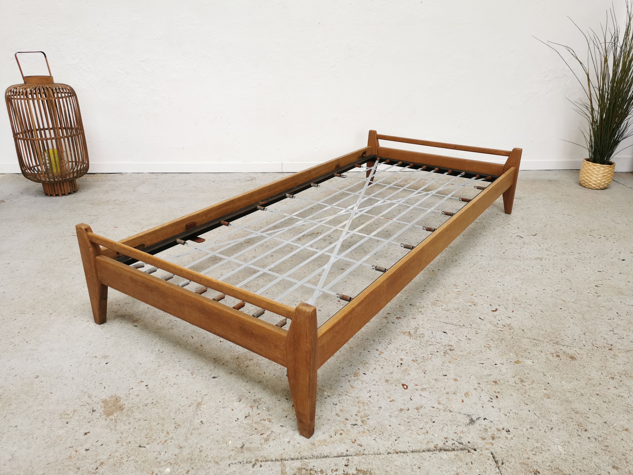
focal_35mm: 27
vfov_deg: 51.4
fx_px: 494
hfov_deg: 65.3
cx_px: 316
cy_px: 238
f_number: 1.8
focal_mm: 5.58
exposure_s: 1/50
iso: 160
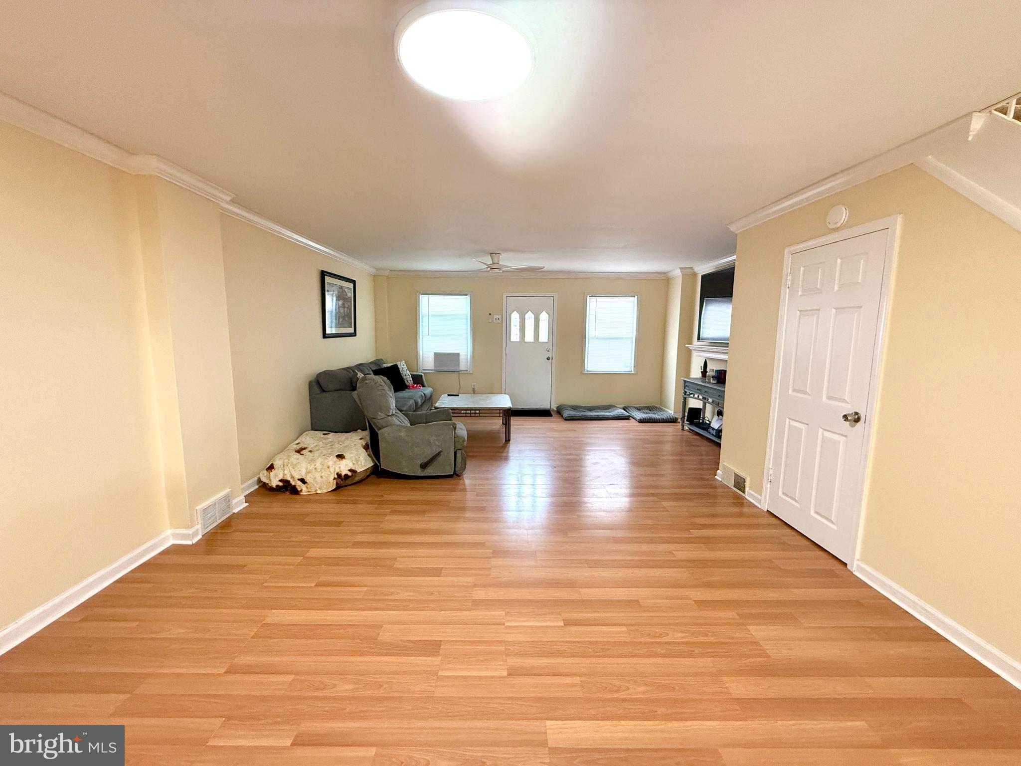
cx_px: 510
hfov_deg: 102.1
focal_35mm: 14
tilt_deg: -7.4
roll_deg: -0.1
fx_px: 413
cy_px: 383
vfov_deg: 85.7
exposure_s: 1/120
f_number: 2.2
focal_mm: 2.22
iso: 320
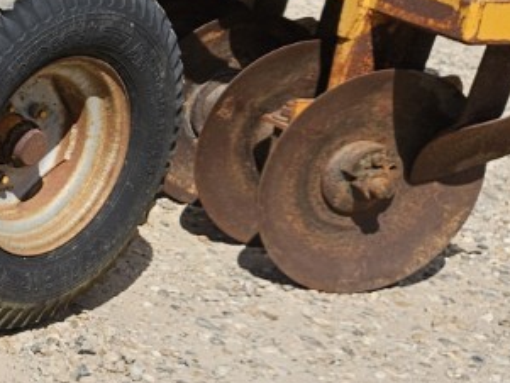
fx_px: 1621
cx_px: -608
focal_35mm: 110
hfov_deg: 14.0
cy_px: 105
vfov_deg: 13.4
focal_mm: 5.4
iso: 25
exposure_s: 1/2157
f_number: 1.8
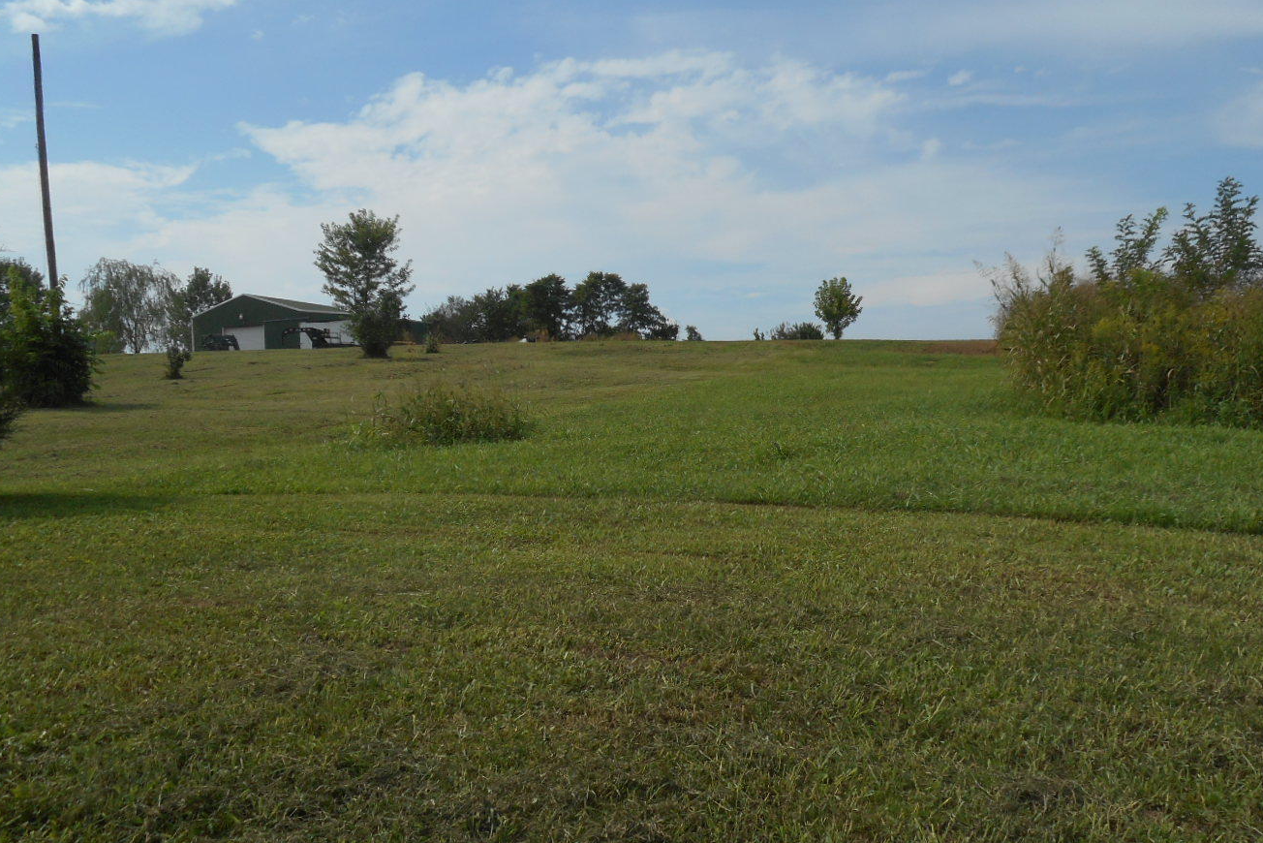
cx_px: 685
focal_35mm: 37
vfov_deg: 36.0
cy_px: 433
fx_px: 1298
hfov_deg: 51.8
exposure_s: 1/1250
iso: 80
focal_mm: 5.2
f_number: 4
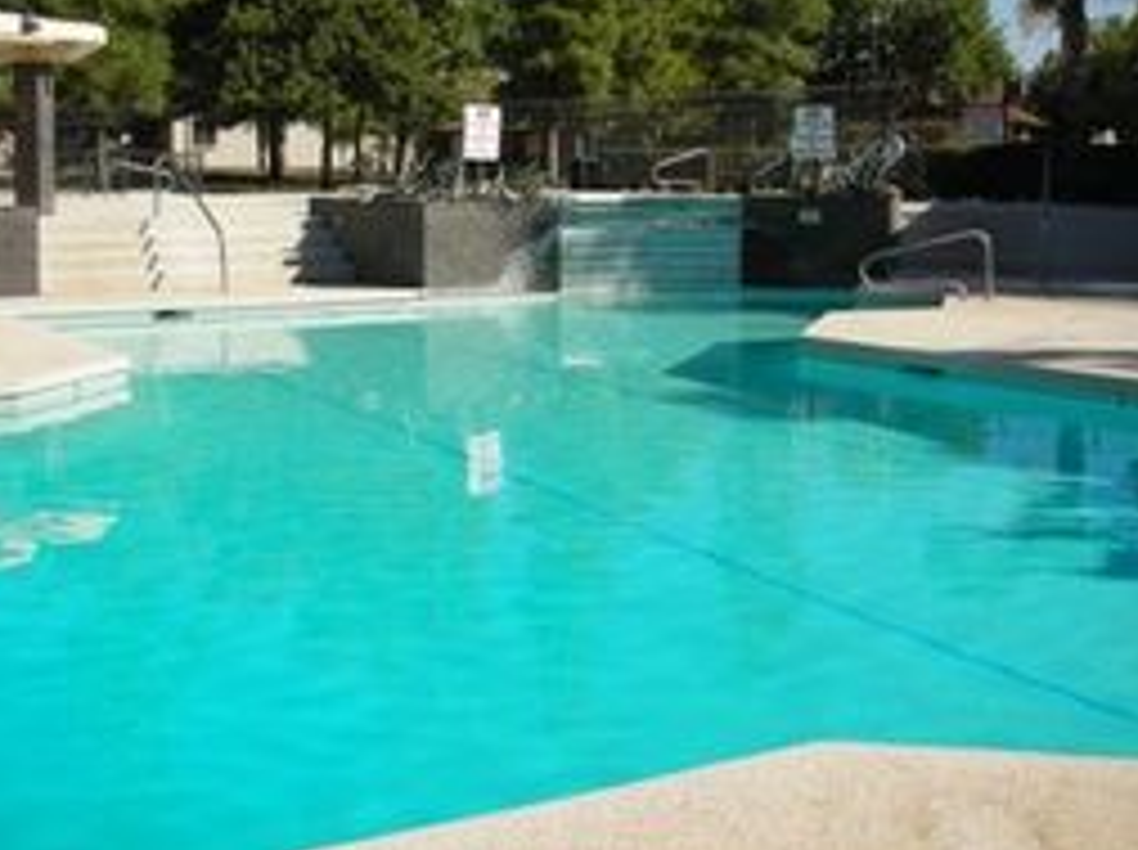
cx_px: 535
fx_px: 1674
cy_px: 238
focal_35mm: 51
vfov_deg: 28.2
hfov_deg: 37.5
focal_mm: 5.8
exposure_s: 1/102
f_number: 8.5
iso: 50
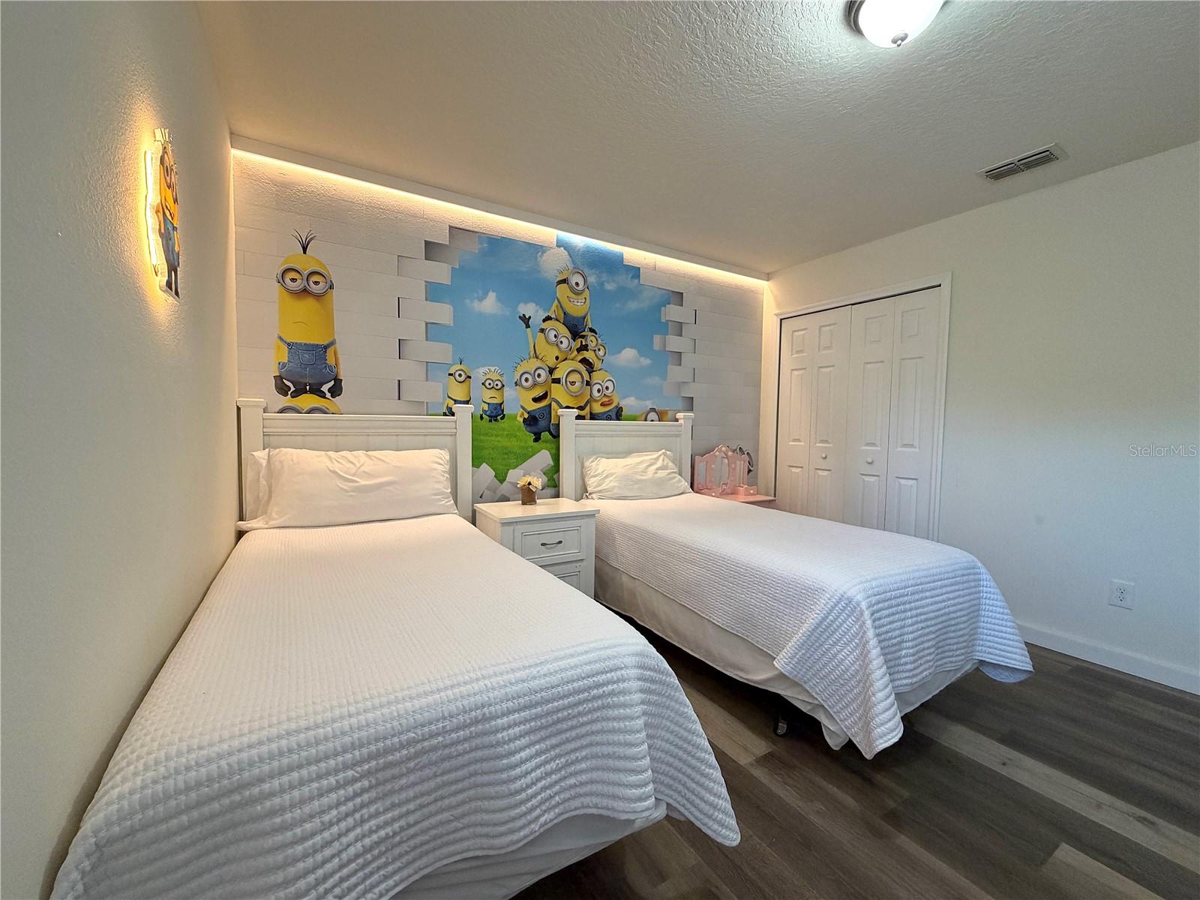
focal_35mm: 14
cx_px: 600
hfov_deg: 102.1
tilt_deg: -2.2
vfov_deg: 85.7
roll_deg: -1.0
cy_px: 450
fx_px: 485
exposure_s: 1/120
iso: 250
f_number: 2.2
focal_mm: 2.22
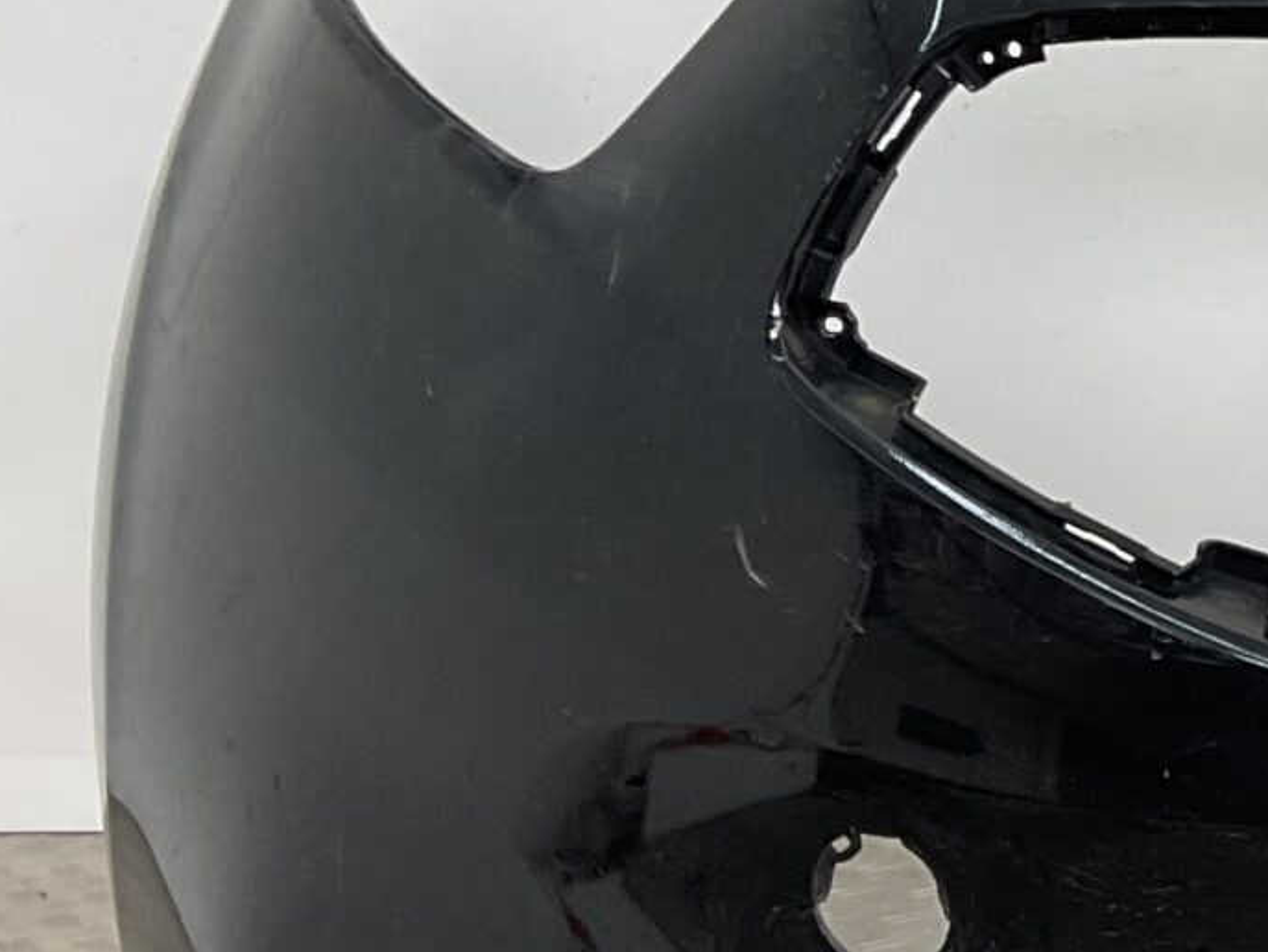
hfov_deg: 16.0
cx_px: 2147
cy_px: 406
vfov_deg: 13.7
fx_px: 3958
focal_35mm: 108
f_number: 1.8
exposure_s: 1/182
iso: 16
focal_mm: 3
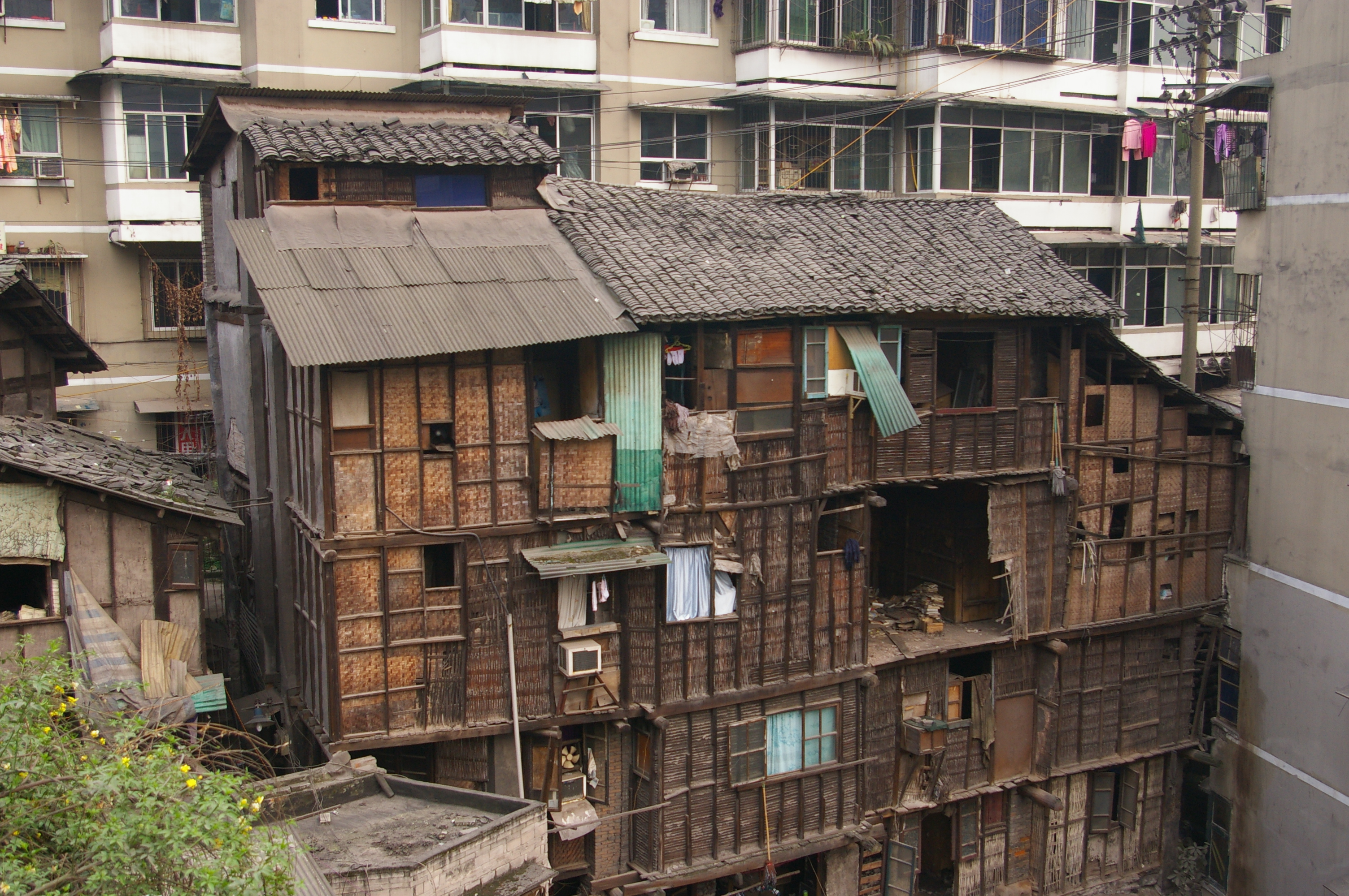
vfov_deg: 34.1
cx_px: 674
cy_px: 448
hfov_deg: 49.6
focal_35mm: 39
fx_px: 1460
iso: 400
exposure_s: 1/60
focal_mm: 26
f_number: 5.6
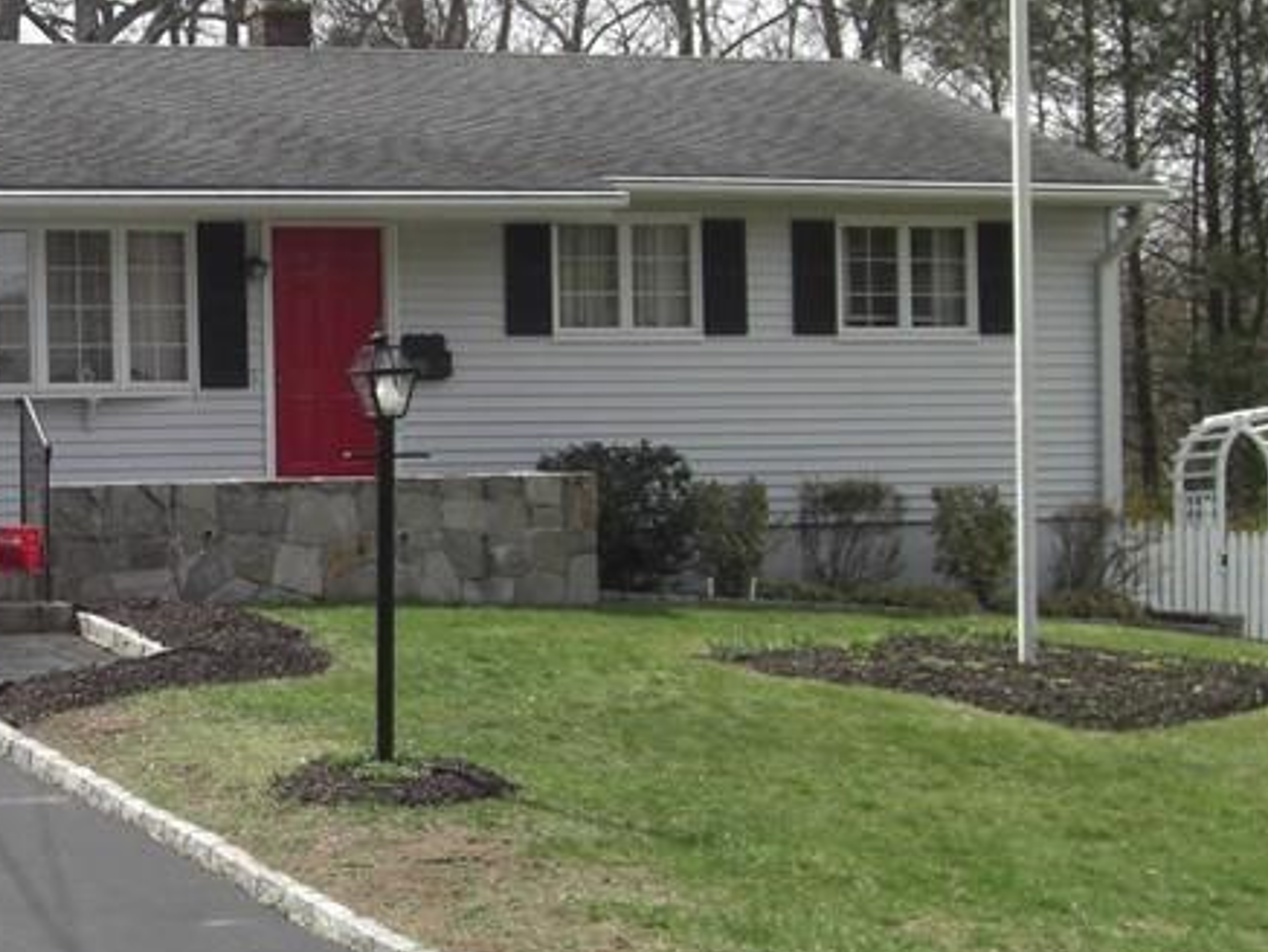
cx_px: 3
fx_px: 3261
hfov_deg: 21.3
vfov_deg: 16.6
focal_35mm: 89
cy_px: 531
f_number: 4
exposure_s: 1/640
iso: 80
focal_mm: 7.9
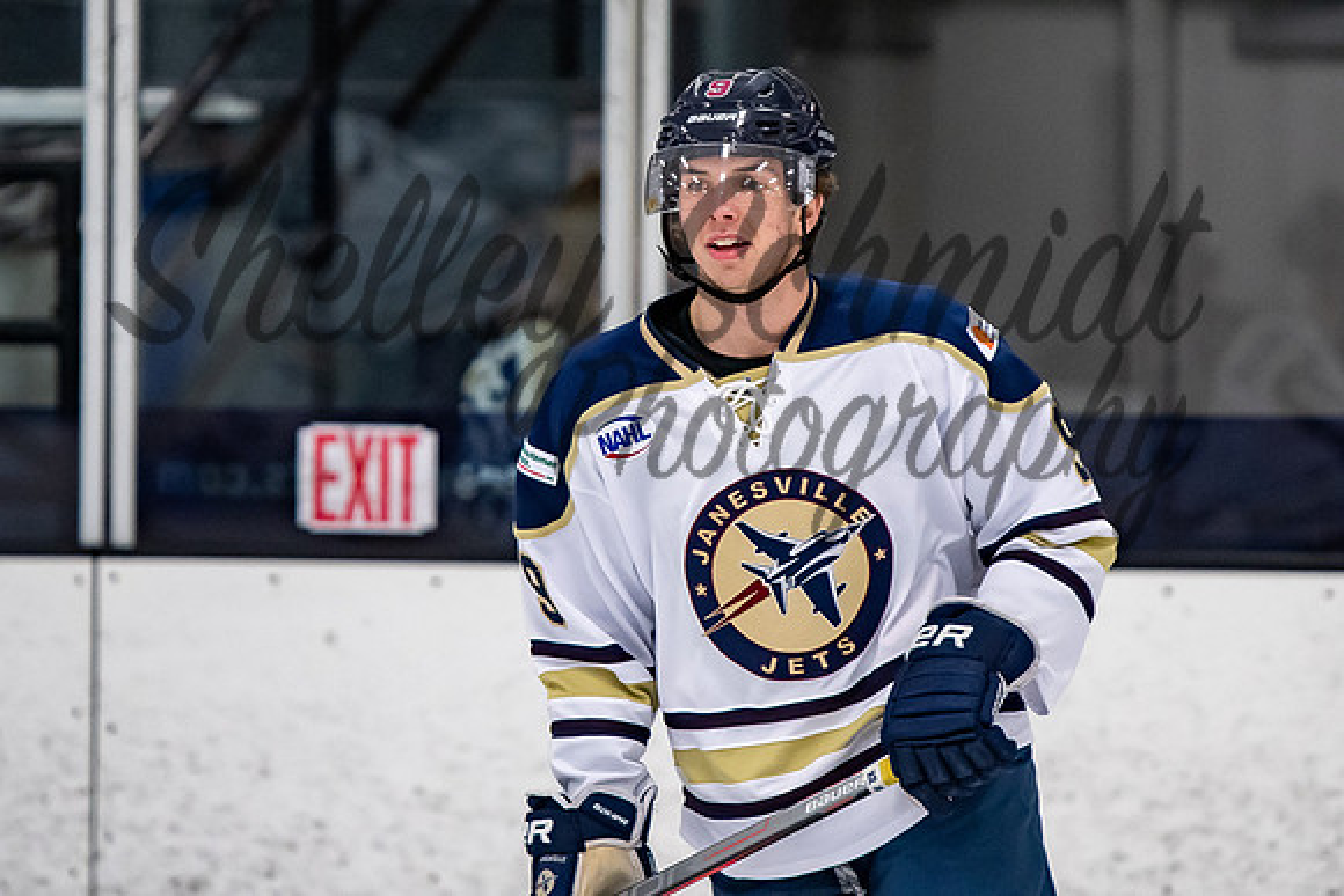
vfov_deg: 3.0
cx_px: 632
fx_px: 16982
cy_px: 263
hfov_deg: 4.5
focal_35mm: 455
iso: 800
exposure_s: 1/800
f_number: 3.2
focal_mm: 200
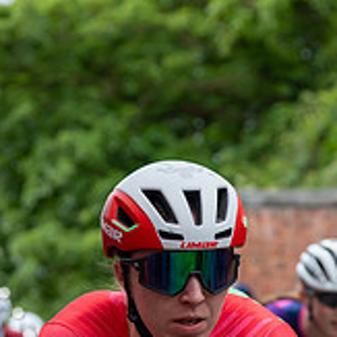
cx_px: 178
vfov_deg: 8.2
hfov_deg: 8.3
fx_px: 2335
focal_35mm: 212
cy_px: 303
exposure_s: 1/1000
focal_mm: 70
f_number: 4
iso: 400
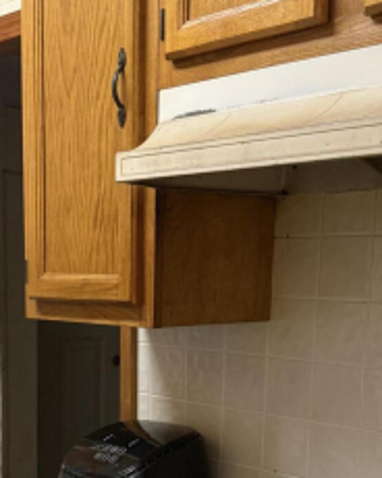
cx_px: 108
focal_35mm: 68
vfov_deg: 26.8
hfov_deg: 22.3
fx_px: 961
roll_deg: -0.6
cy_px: 446
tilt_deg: -9.6
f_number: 1.78
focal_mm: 6.76
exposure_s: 1/60
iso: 250
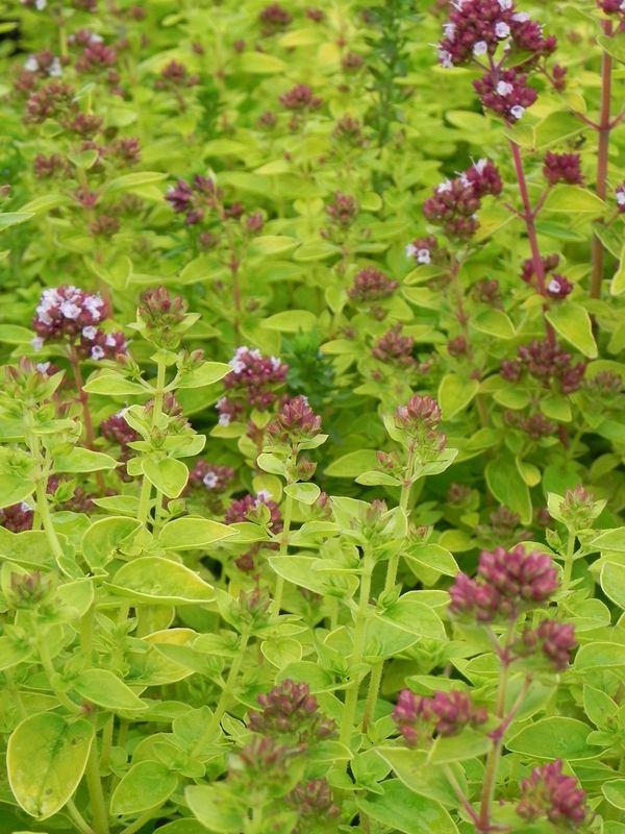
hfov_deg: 14.1
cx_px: 312
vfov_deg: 18.7
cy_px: 417
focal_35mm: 105
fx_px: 2528
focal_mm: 18.8
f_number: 5
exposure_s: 1/160
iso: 160
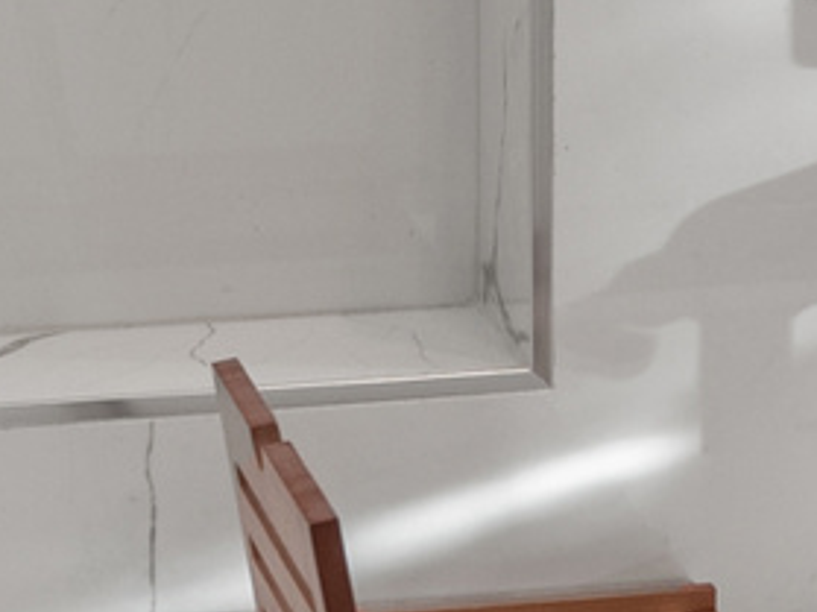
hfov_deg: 8.9
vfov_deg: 7.0
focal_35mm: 212
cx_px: 1458
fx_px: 5001
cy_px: 163
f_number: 8
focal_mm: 30
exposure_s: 1/10
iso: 500
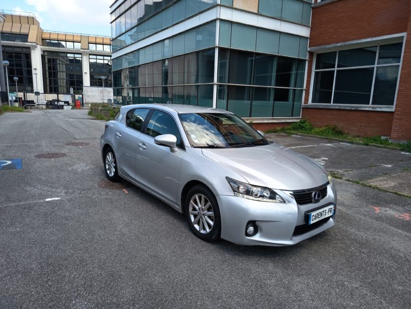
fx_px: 285
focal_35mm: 24
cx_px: 206
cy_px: 154
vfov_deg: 56.8
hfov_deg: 71.6
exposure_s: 1/194
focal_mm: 5.27
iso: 50
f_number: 1.7
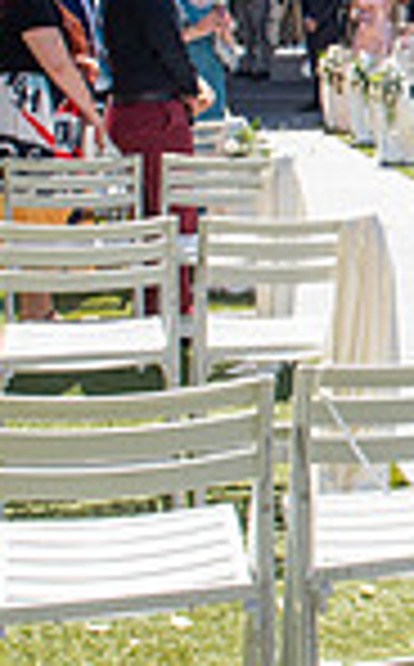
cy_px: 128
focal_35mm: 96
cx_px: 778
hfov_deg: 12.3
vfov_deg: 21.4
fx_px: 1740
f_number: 9
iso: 100
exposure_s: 1/250
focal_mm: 24
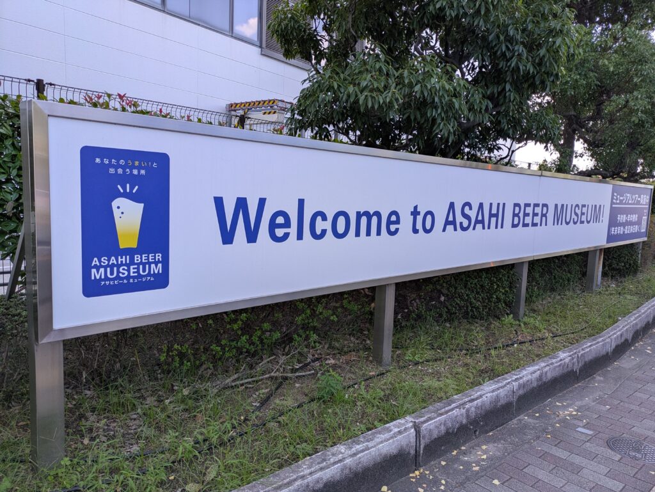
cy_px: 246
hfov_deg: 69.4
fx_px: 473
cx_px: 328
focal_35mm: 25
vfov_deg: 54.9
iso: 58
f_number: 1.89
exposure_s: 1/426
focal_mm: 5.43
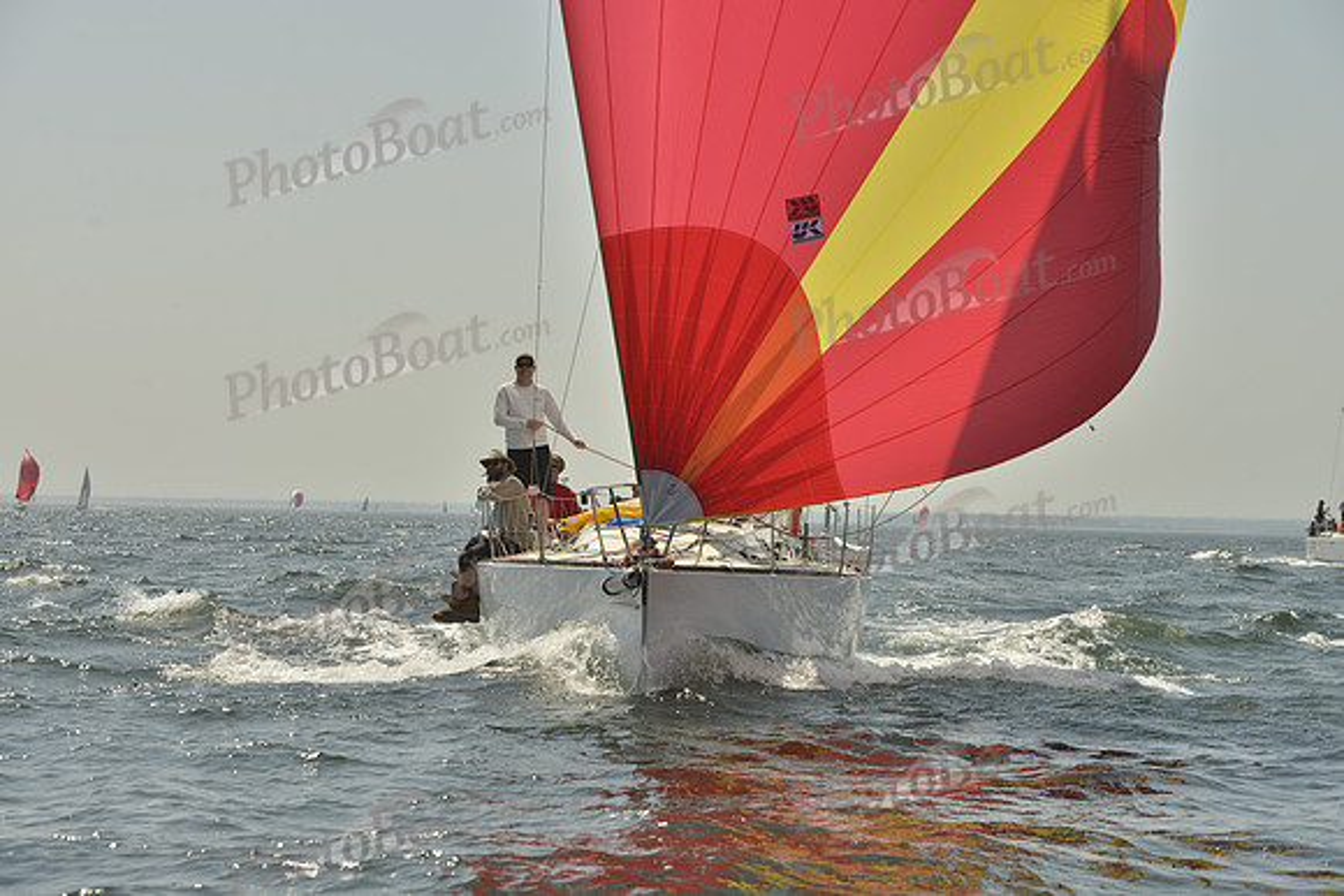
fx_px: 3734
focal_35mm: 100
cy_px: 448
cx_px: 672
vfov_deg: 13.7
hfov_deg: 20.4
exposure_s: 1/1250
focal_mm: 100
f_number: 8
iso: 200
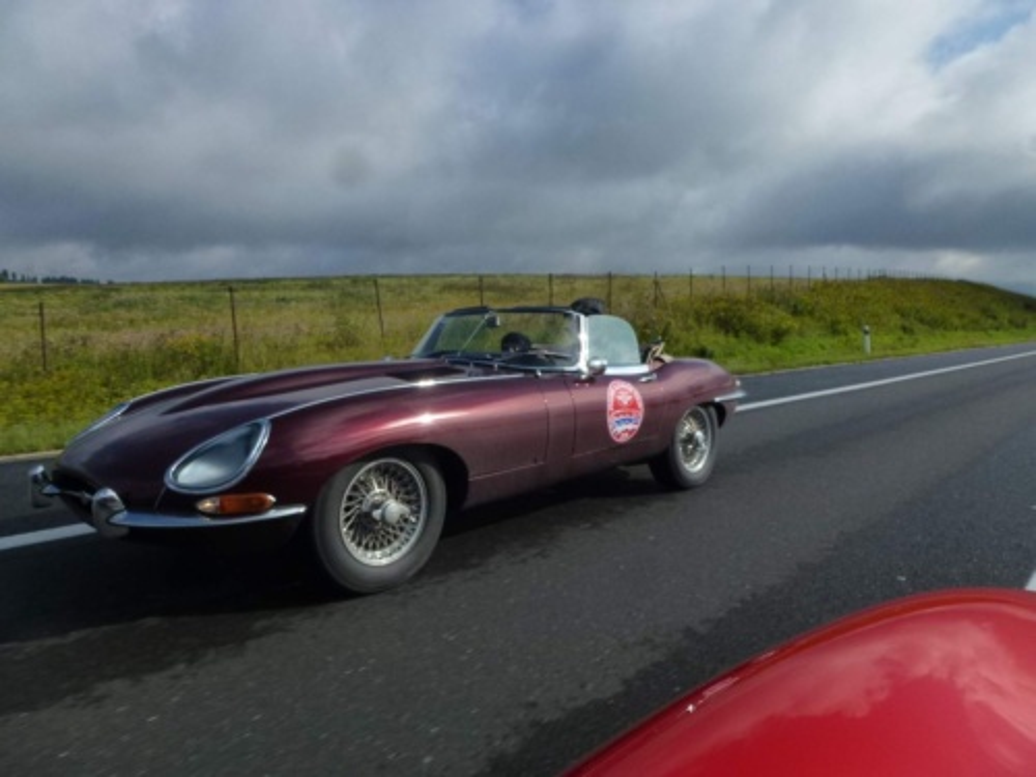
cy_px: 388
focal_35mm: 24
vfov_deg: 56.8
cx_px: 518
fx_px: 718
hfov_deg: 71.6
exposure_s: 1/1600
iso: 160
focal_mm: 4.3
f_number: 4
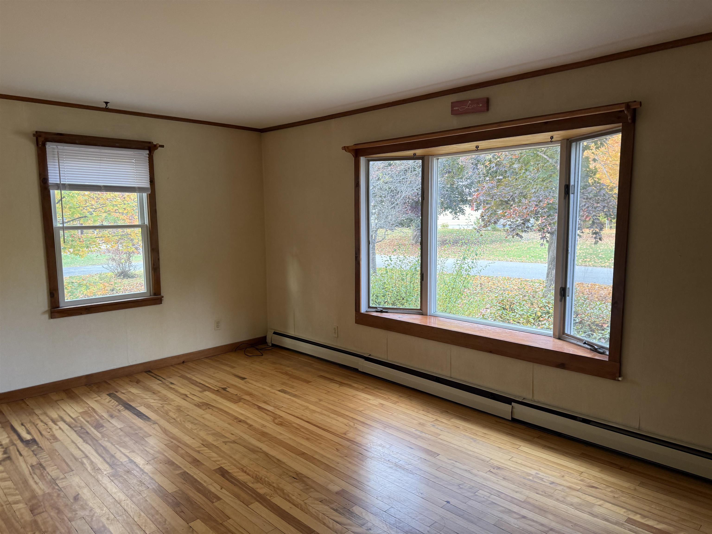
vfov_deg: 56.8
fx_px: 494
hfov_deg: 71.6
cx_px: 356
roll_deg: +0.9
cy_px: 267
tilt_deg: -5.8
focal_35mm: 24
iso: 200
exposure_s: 1/121
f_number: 1.78
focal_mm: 6.76
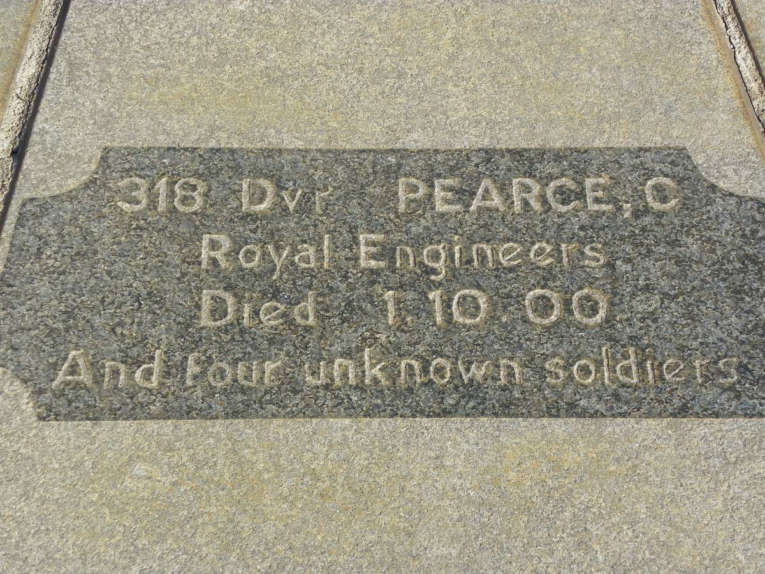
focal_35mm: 80
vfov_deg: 18.4
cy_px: 287
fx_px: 1768
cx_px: 382
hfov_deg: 24.4
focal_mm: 14.2
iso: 64
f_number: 4
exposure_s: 1/160
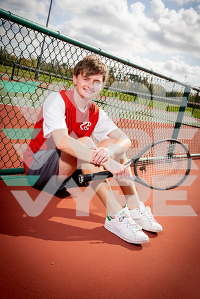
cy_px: 150
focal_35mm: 40
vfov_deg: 48.5
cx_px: 100
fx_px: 333
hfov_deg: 33.4
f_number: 7.1
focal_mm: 40
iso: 100
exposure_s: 1/250
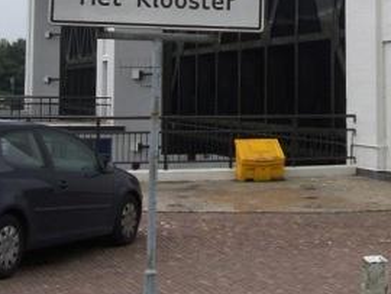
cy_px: -52
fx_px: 1017
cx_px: 277
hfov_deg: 21.6
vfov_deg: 15.9
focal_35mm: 90
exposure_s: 1/640
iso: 64
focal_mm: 7.9
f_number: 2.8
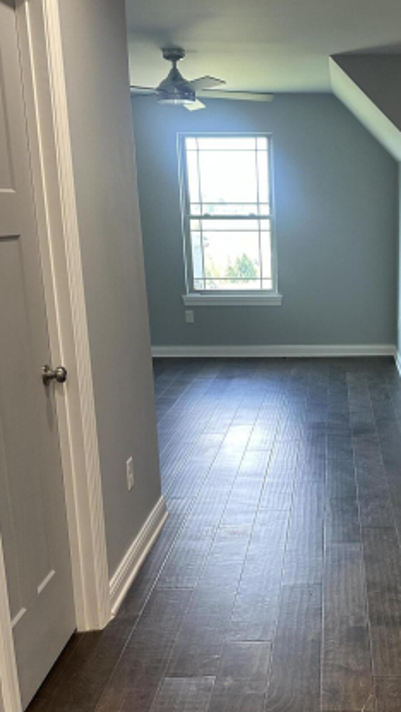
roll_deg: -0.3
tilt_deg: -13.9
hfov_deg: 27.6
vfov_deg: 48.1
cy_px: 416
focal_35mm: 42
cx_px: 341
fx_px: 792
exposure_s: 1/121
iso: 160
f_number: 1.78
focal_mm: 6.86
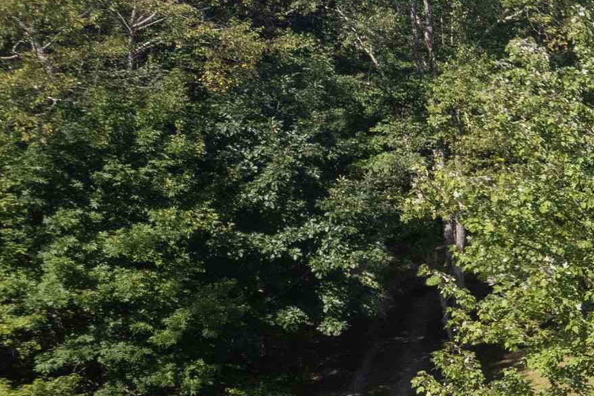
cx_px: 1029
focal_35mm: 77
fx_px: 1271
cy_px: 188
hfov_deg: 20.1
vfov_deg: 17.7
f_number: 2.8
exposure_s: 1/200
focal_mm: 8.38
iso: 100
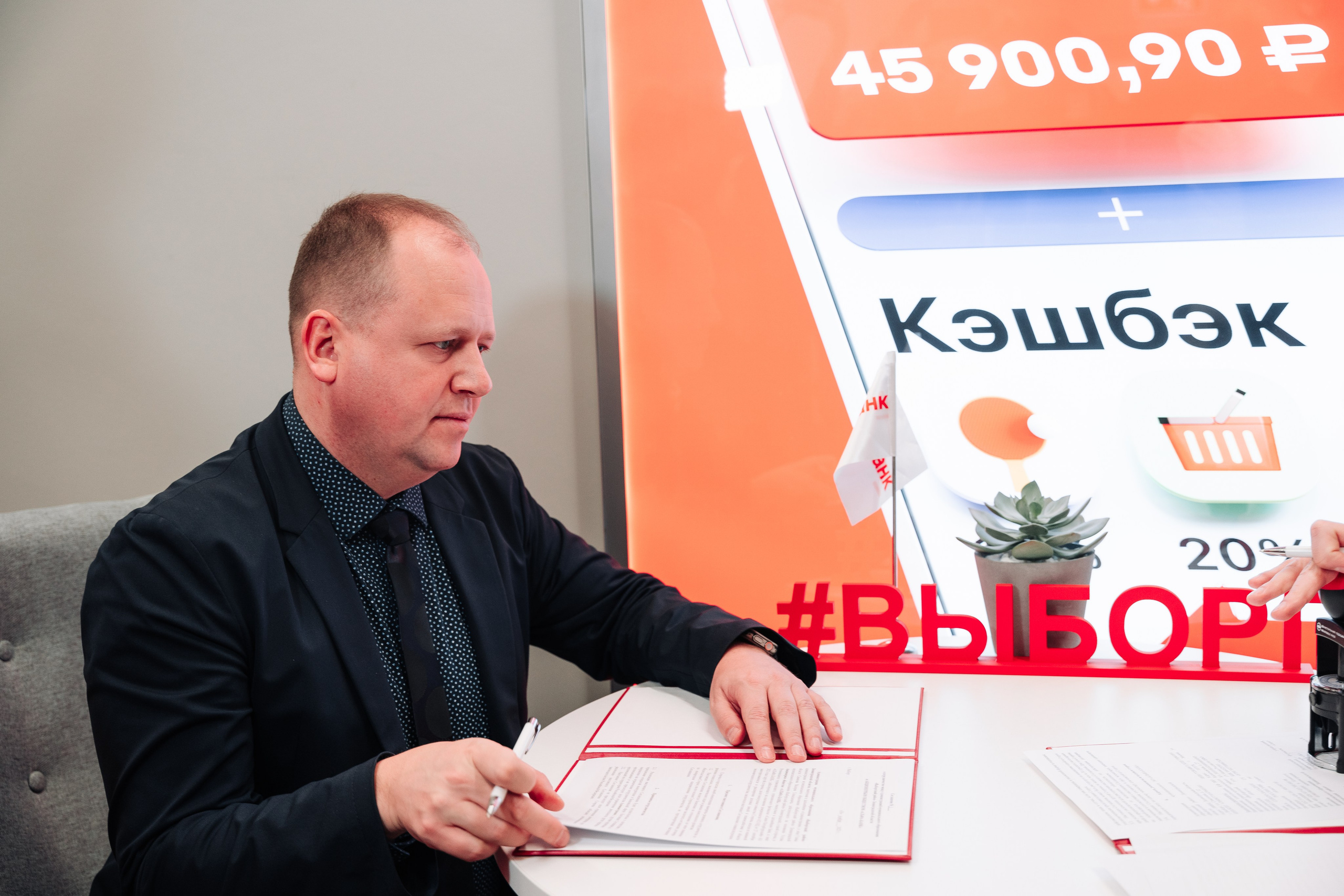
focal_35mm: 43
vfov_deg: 31.3
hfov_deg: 45.6
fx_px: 1598
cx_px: 672
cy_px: 448
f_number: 3.5
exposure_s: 1/125
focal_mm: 42.8
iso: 500
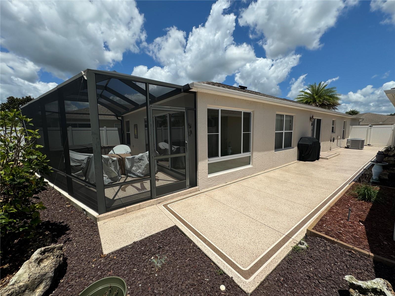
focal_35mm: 14
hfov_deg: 102.1
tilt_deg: -6.9
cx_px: 198
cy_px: 148
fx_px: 160
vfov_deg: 85.7
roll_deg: +0.5
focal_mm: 2.22
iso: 50
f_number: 2.2
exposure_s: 1/3390
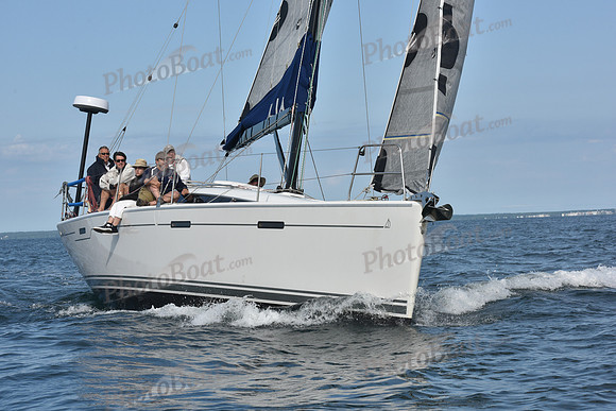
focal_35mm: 98
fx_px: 1677
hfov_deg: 20.8
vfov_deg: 14.0
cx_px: 308
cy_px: 206
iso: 320
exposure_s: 1/1000
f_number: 10
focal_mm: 98
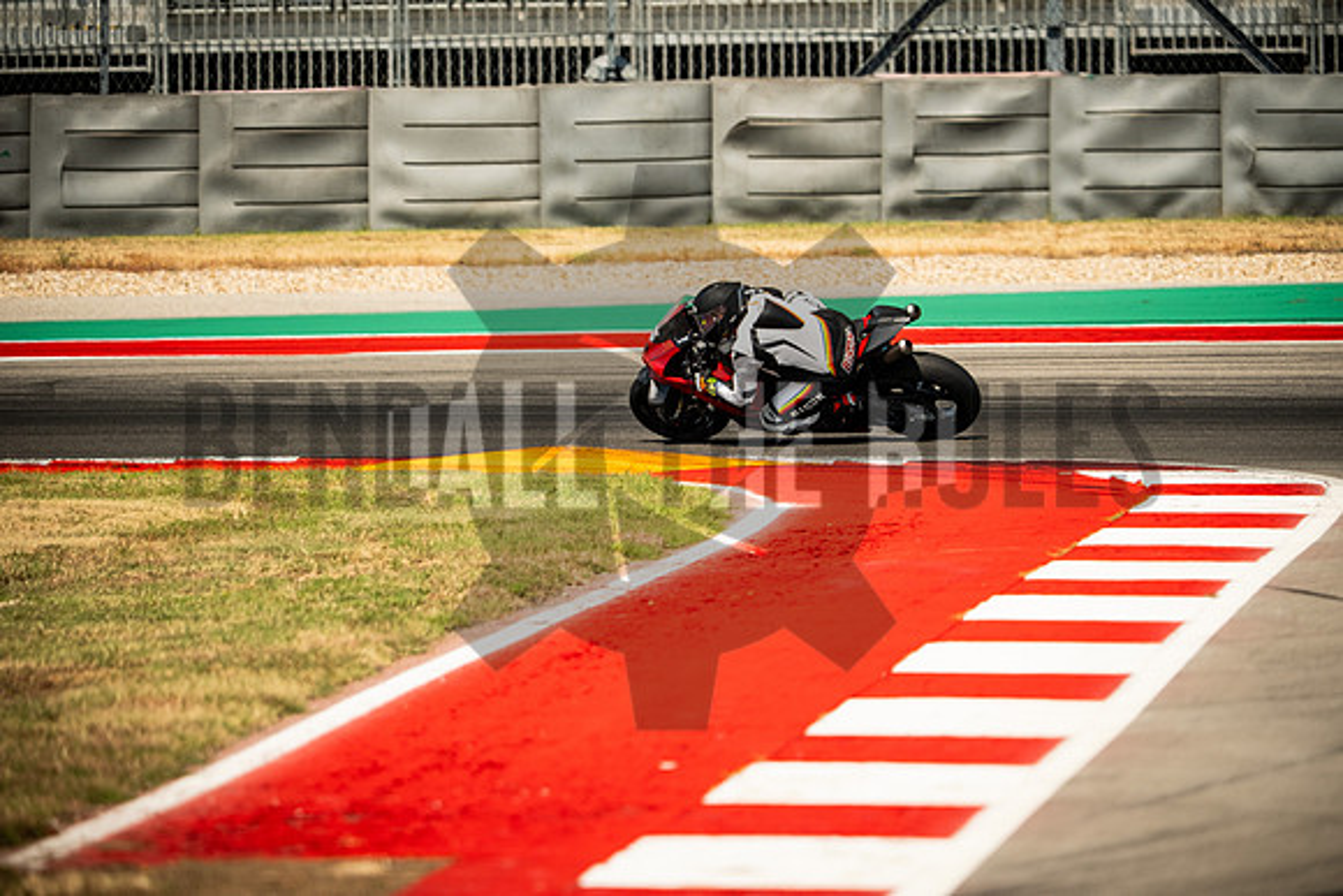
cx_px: 672
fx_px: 15671
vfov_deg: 3.3
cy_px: 448
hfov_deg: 4.9
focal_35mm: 420
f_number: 2.8
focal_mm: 280
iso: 320
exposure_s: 1/2500
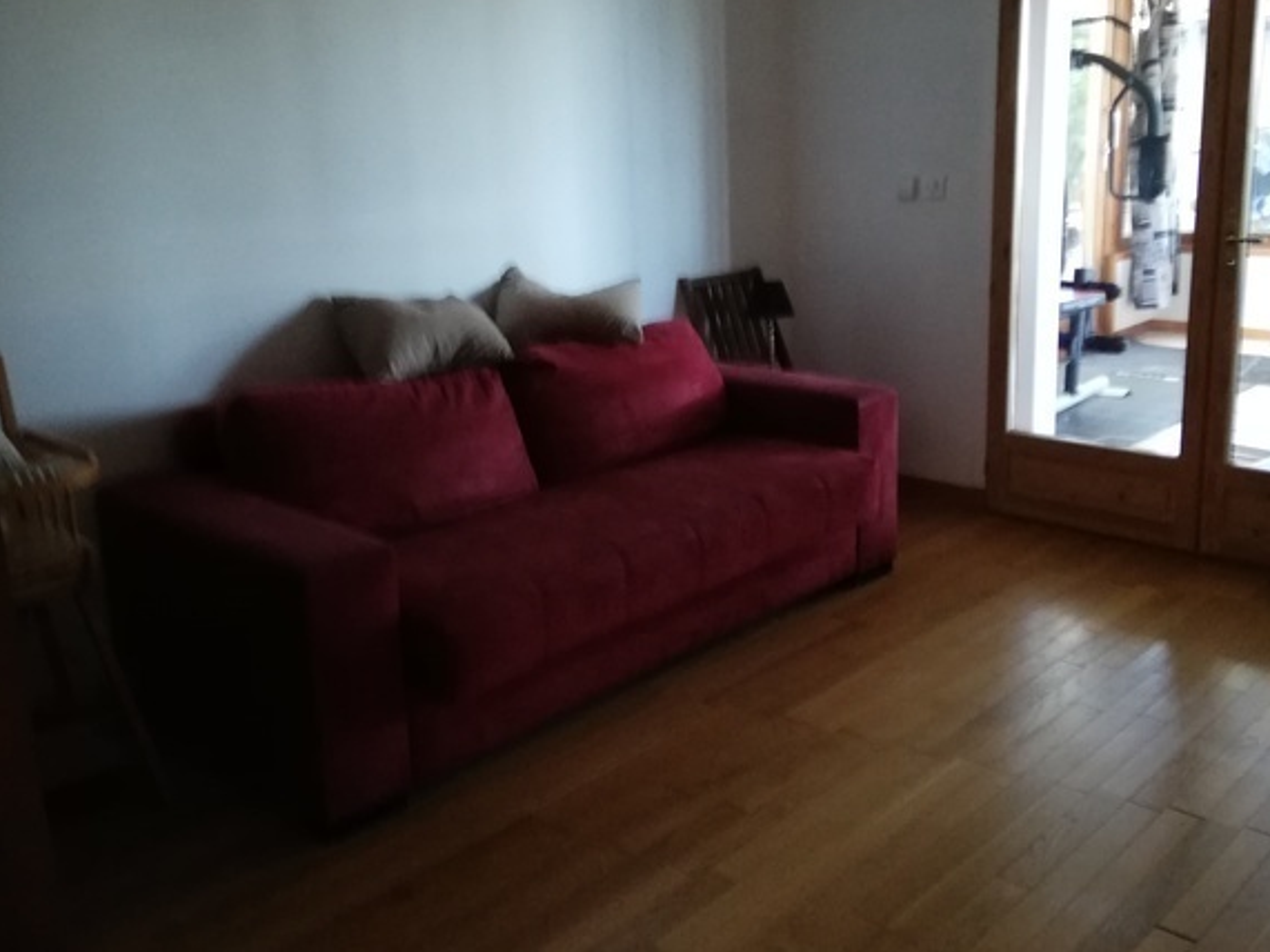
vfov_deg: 40.6
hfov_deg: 52.6
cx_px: 636
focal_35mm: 35
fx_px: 1284
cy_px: 420
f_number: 2.2
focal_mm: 3.81
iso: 500
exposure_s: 1/20
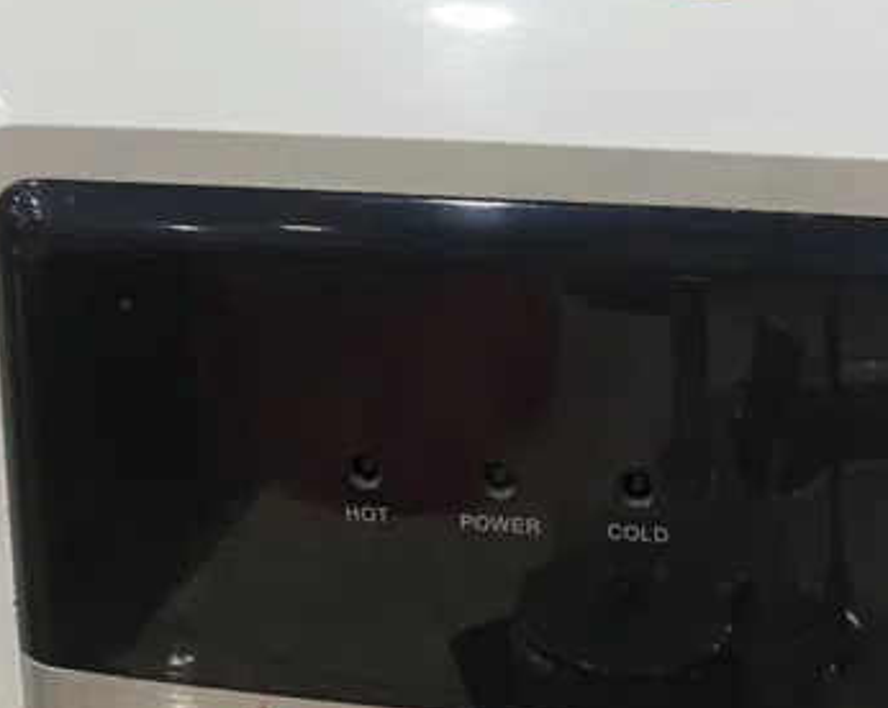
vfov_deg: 32.0
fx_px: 1234
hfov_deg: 39.1
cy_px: 316
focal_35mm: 47
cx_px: 588
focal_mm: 4.25
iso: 250
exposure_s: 1/50
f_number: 1.8
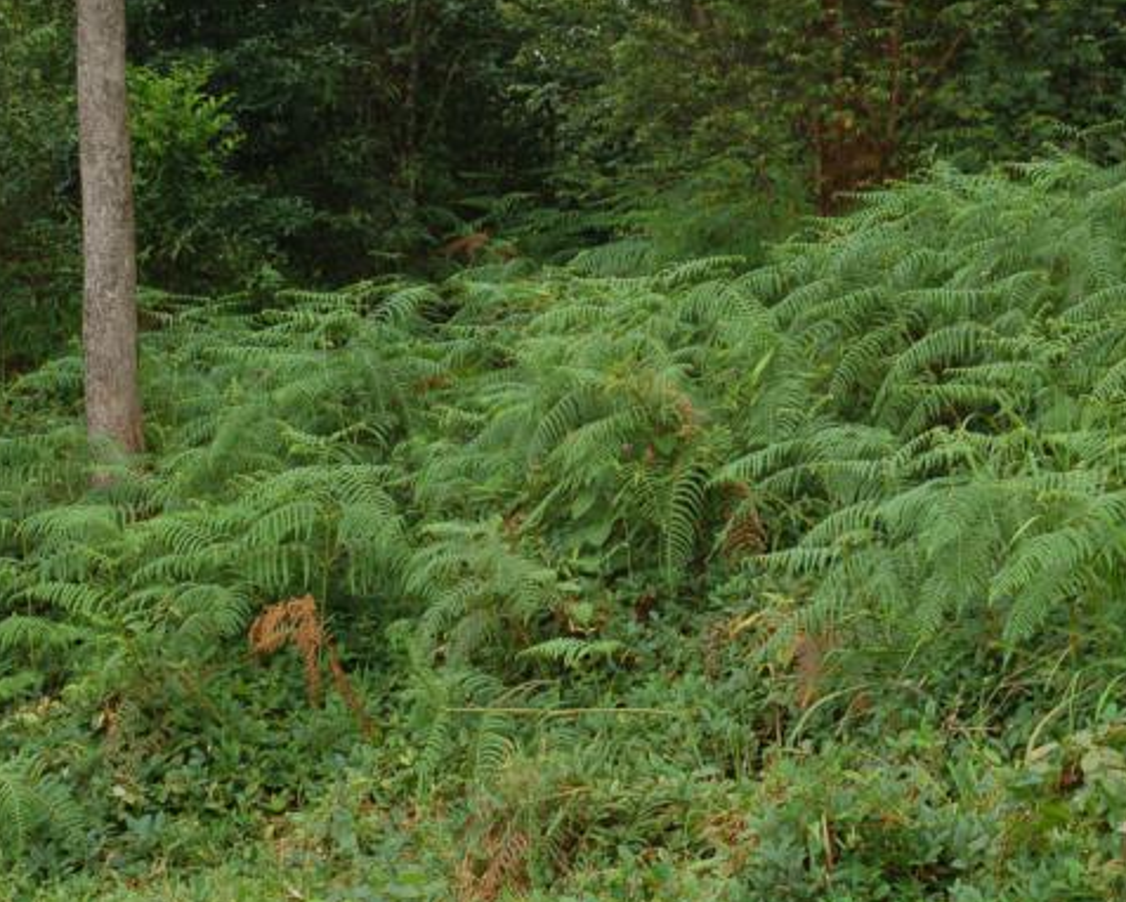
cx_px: 682
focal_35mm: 106
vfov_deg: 14.5
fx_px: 3534
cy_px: 460
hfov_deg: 18.1
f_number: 7.1
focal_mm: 60
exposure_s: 1/160
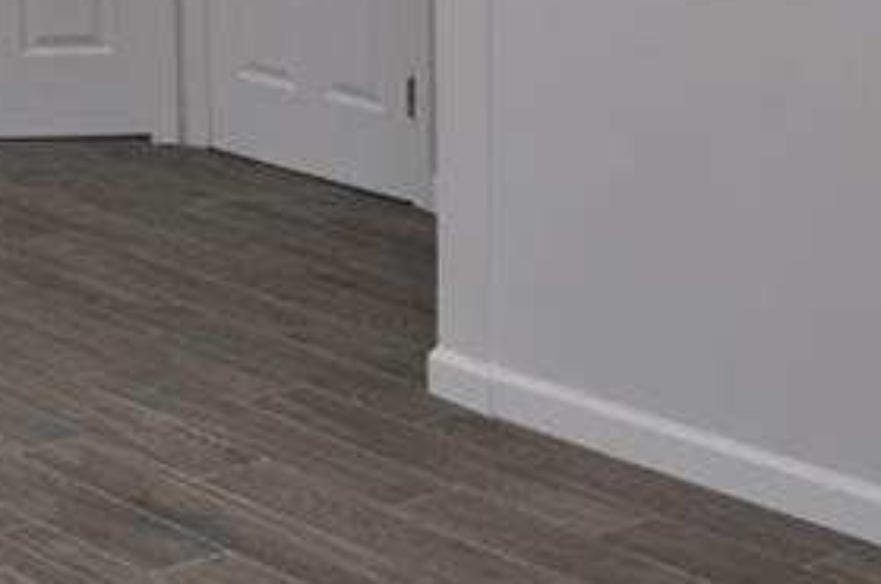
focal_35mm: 121
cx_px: 332
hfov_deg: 16.9
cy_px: -58
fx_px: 2956
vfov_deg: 11.1
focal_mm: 22
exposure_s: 1/60
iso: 560
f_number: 4
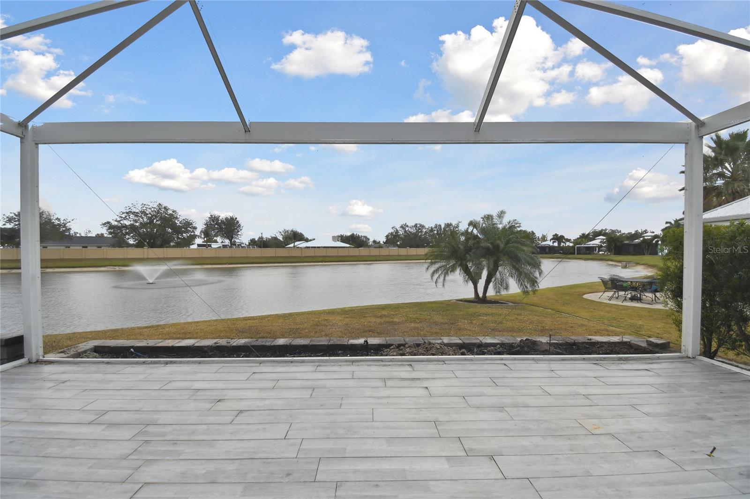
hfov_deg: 100.4
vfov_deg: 77.3
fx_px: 312
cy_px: 250
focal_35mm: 15
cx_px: 375
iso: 100
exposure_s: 1/320
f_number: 7.1
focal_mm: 10
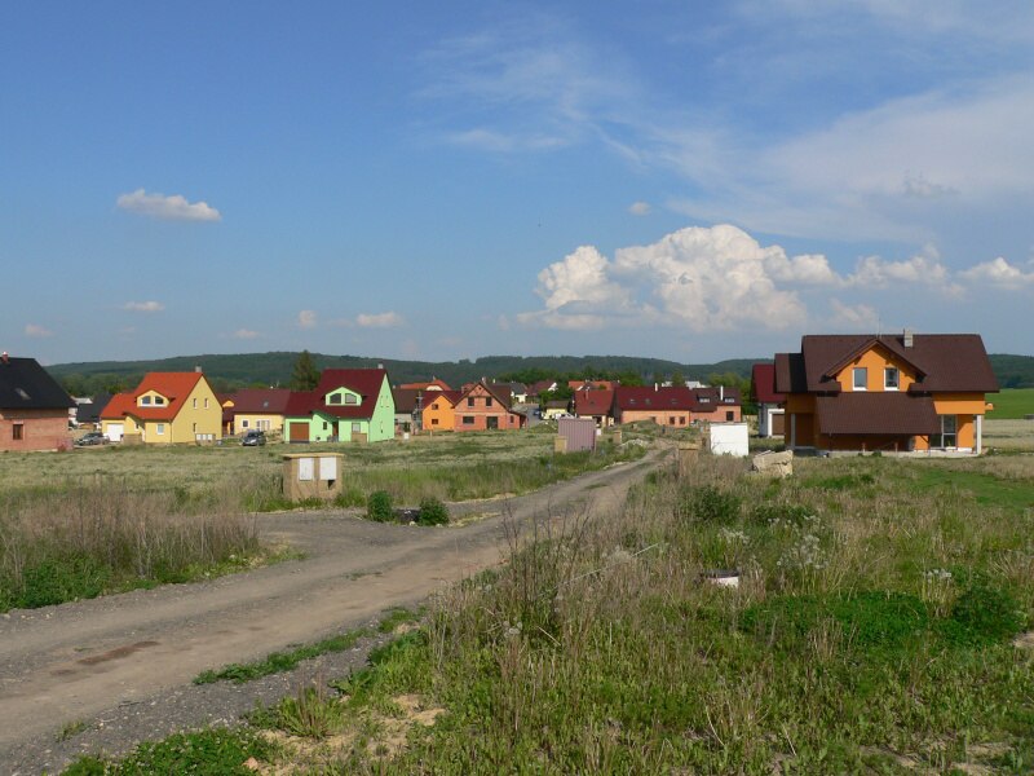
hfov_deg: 51.4
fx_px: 1075
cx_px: 517
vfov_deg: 39.7
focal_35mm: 36
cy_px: 388
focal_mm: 6
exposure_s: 1/500
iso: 80
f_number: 5.6
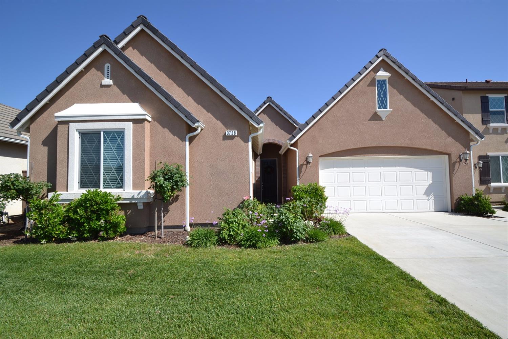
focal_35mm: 15
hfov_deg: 100.4
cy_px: 170
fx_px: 212
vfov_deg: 77.3
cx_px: 254
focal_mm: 10
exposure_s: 1/250
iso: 100
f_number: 8
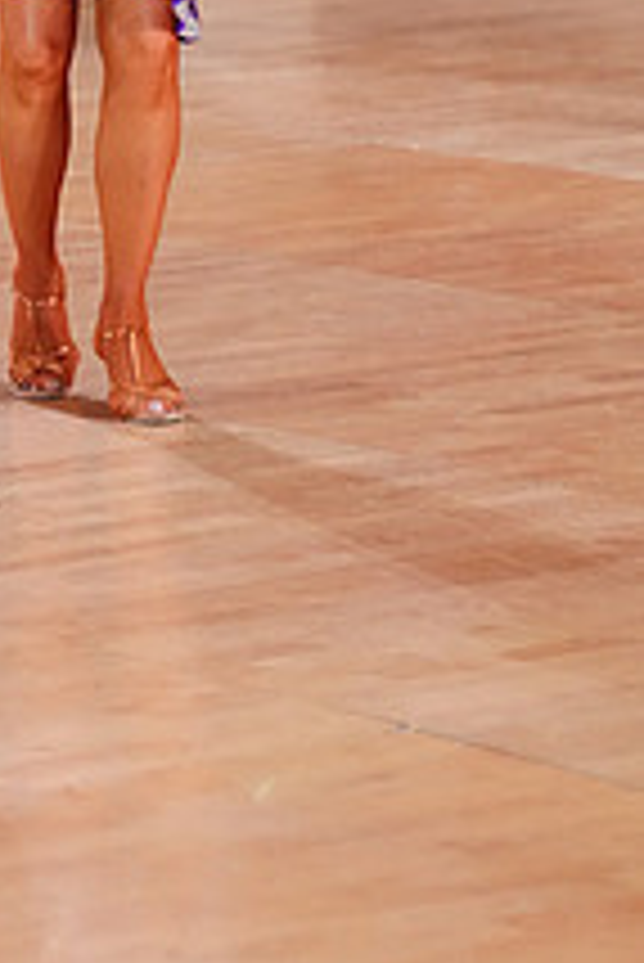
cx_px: -223
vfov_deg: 7.9
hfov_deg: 5.3
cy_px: -338
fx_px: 6911
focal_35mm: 258
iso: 3200
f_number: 3.2
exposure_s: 1/640
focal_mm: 95
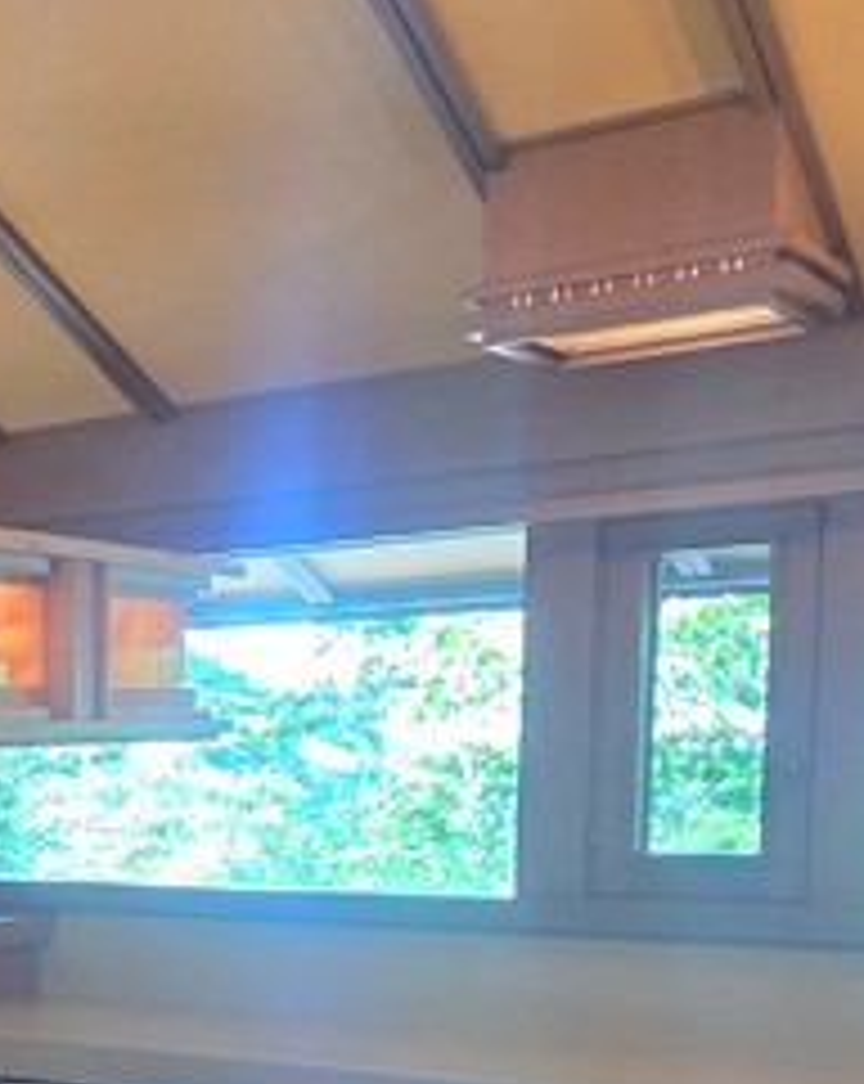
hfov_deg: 19.6
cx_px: -742
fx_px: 1730
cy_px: 922
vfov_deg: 33.4
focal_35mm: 54
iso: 250
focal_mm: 2.2
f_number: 1.9
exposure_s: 1/120
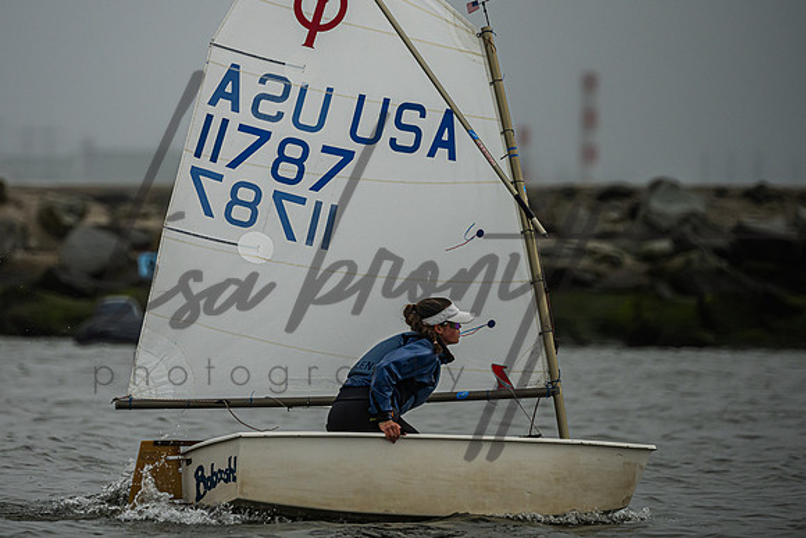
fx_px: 12137
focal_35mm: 542
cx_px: 260
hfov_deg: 3.8
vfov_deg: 2.5
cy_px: 174
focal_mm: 400
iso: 320
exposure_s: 1/5000
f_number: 5.6
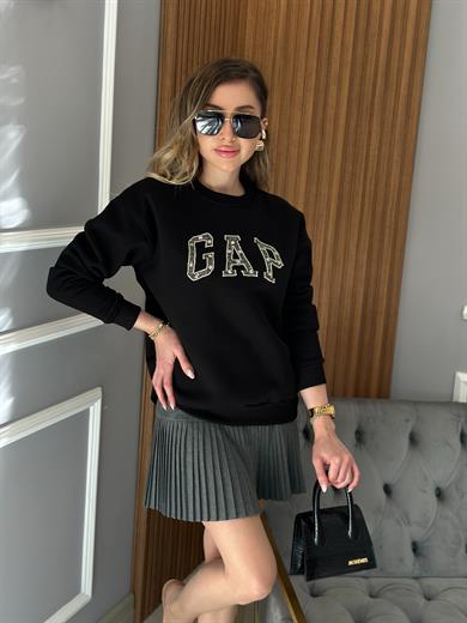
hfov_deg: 30.3
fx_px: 863
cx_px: 234
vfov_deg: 39.7
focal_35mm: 48
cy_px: 312
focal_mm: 6.86
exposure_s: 1/186
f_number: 1.78
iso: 80
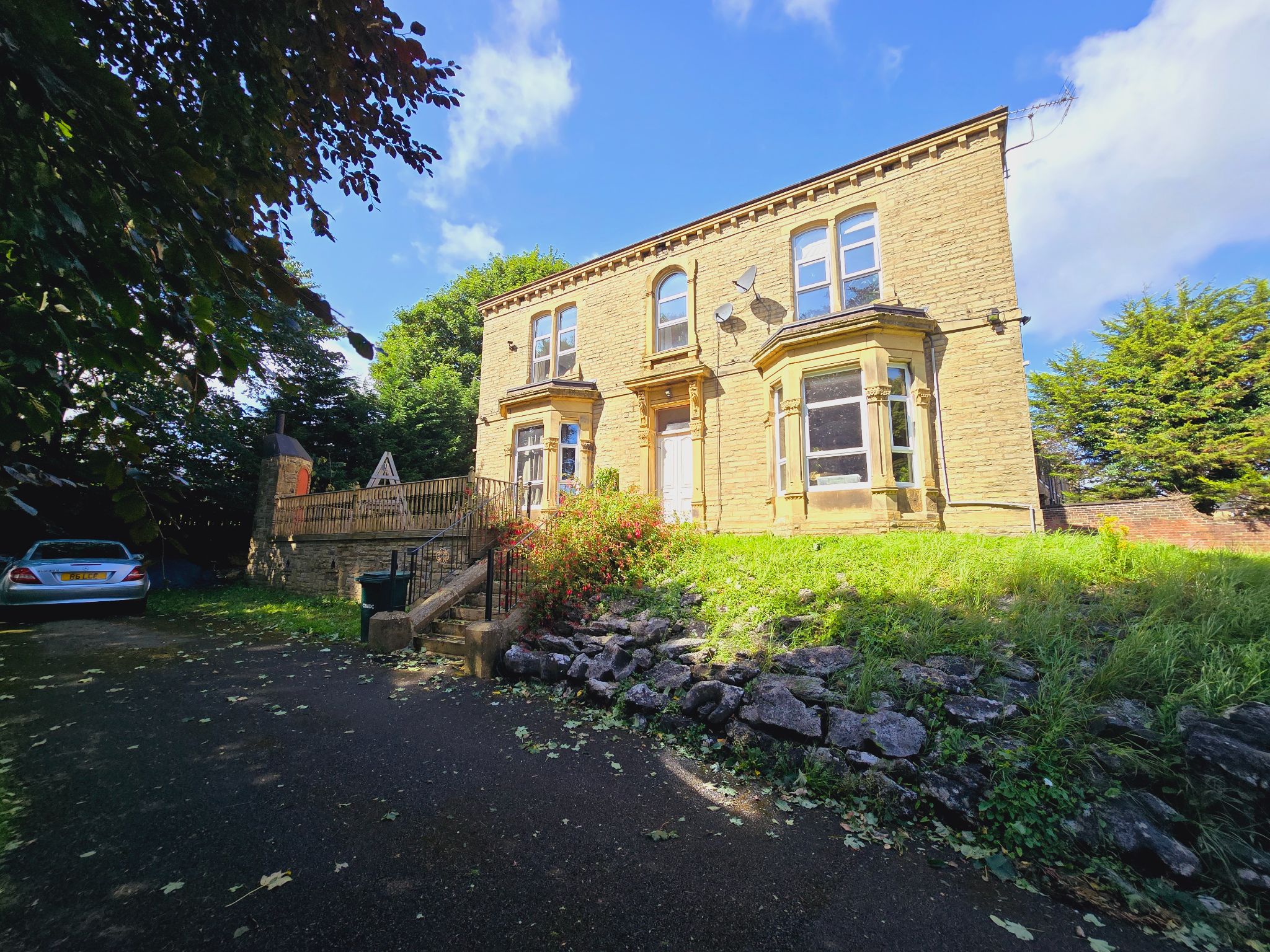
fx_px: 477
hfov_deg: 106.2
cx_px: 635
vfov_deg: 89.9
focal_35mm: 13
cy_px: 476
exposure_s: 1/1078
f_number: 2.2
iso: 50
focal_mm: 2.2
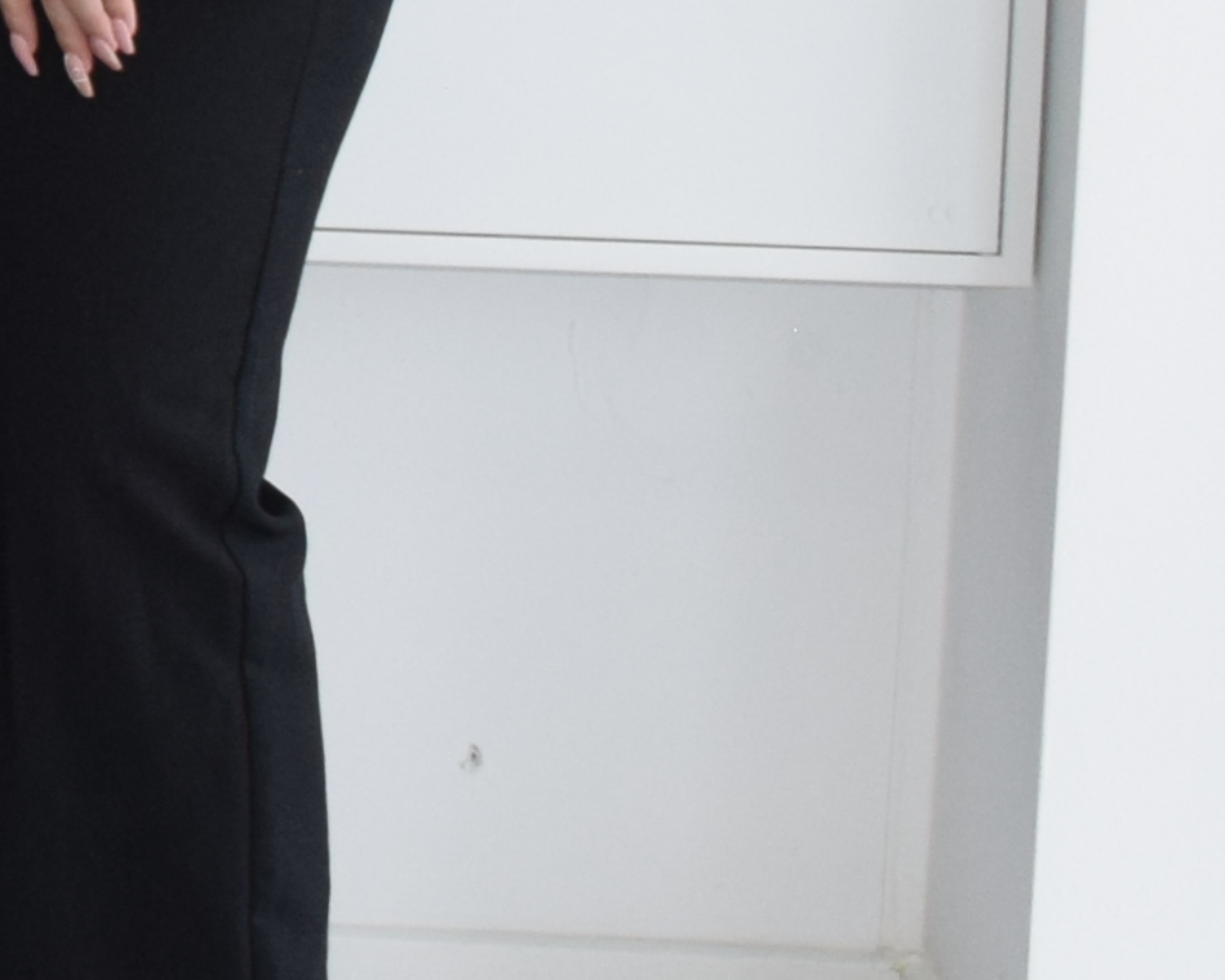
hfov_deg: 9.6
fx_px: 6453
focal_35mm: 178
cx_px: -1695
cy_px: -797
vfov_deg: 8.4
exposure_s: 1/200
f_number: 5
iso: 720
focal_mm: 20
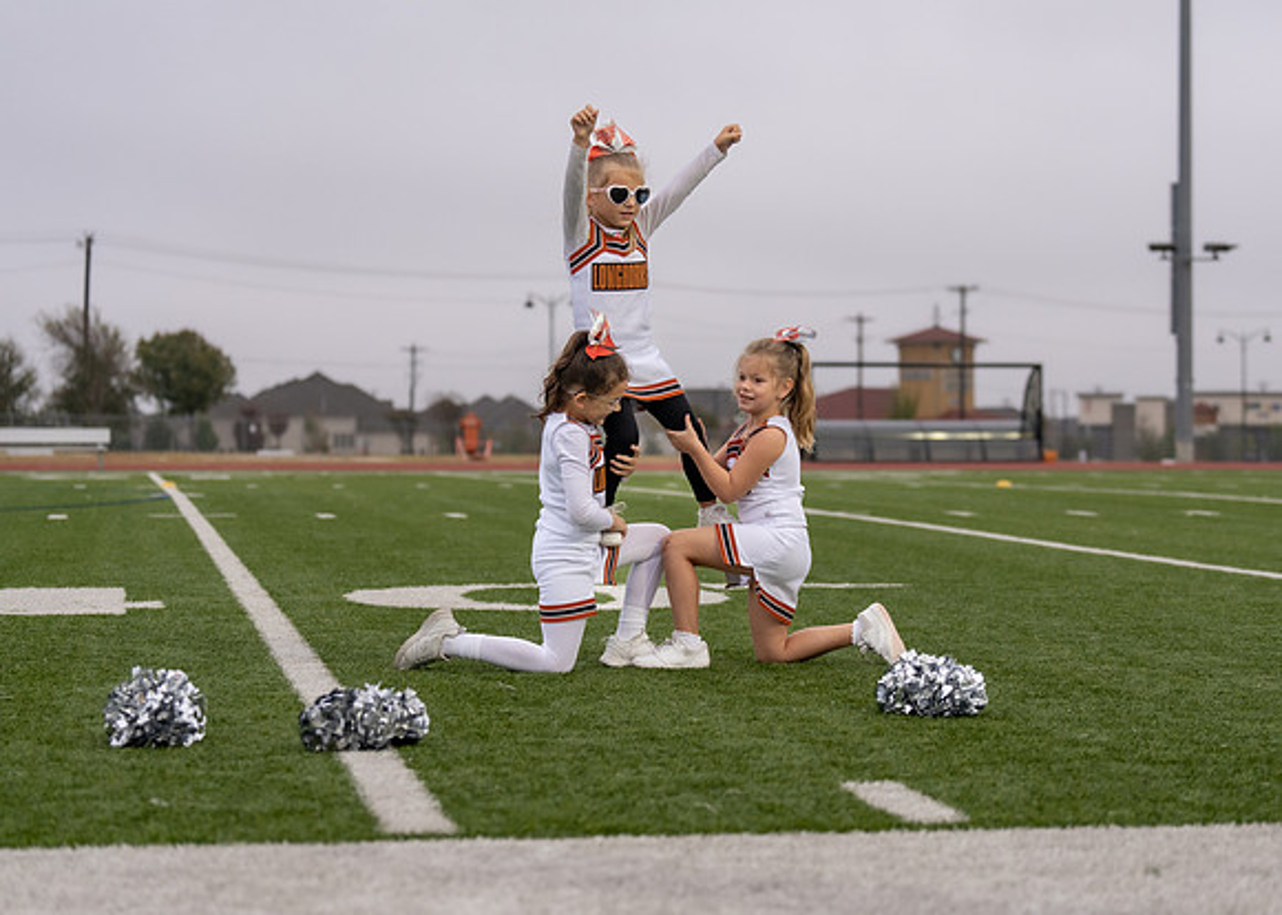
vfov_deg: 16.2
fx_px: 3223
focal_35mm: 89
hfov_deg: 22.5
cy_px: 468
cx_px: 725
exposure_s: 1/1000
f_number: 2.8
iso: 500
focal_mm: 70
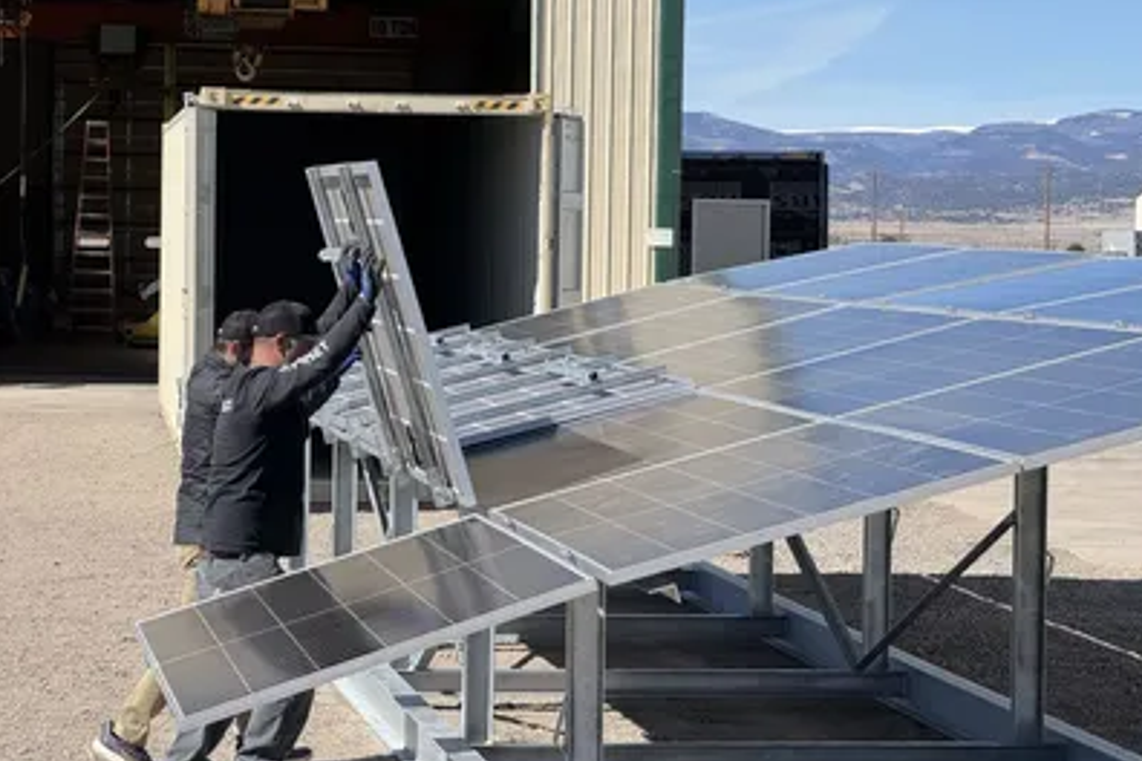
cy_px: 337
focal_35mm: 126
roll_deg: -0.8
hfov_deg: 16.3
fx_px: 3997
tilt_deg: -0.6
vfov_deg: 10.9
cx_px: 574
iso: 50
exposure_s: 1/1206
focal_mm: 15.66
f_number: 2.8
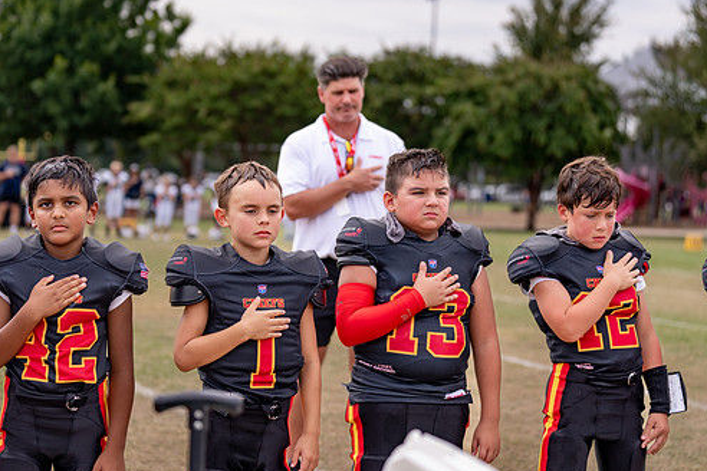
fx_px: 1767
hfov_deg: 22.6
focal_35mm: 90
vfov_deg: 15.2
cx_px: 323
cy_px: 201
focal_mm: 70
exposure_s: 1/1000
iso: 100
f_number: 2.8
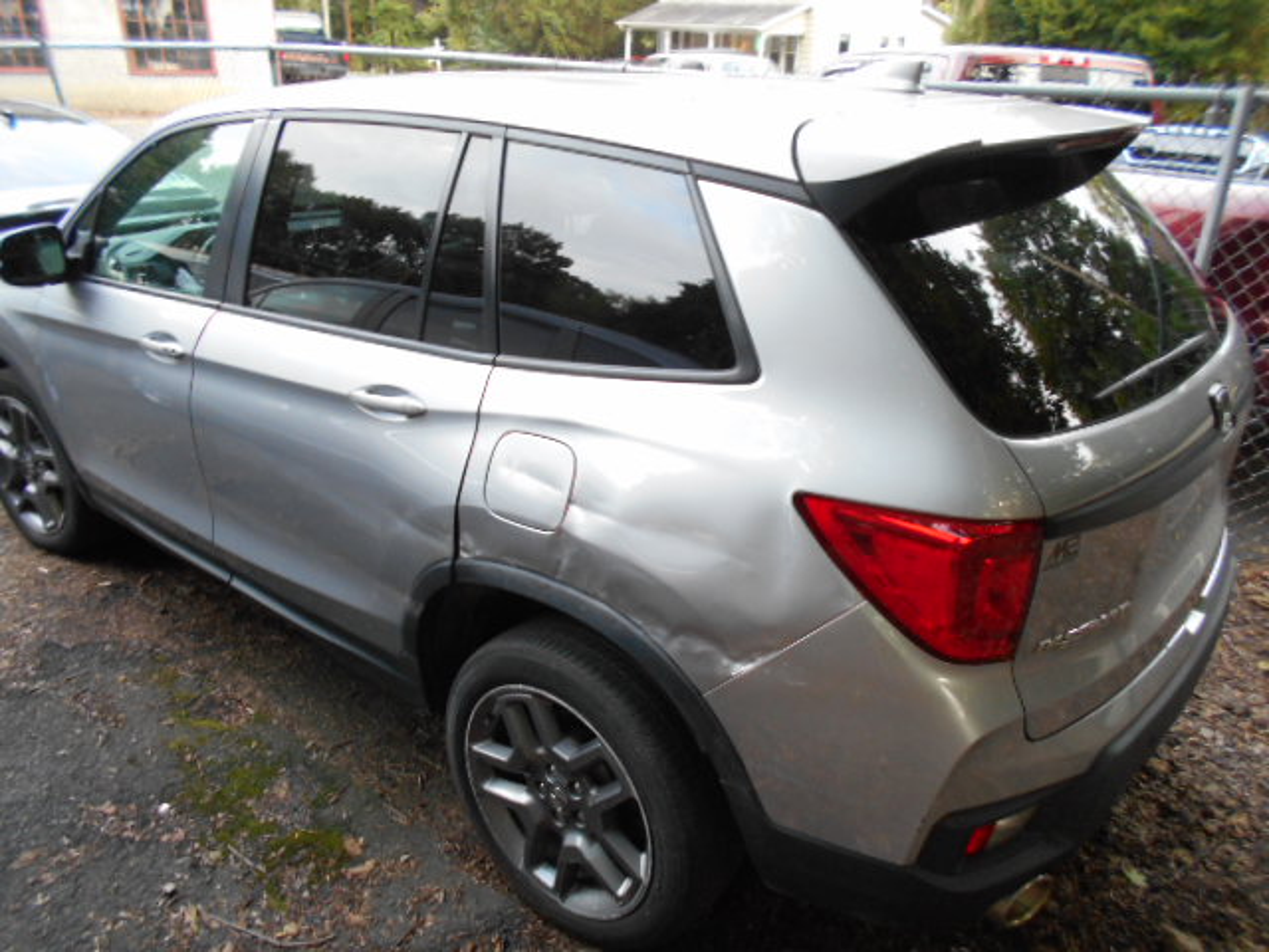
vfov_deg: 53.1
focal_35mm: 26
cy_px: 476
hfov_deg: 67.3
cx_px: 634
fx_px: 953
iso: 280
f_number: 3.2
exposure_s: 1/30
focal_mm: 4.6
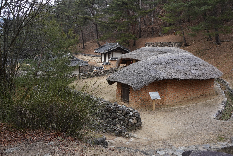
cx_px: 116
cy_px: 78
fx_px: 188
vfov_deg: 45.0
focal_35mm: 29
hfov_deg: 63.7
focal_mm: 29
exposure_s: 1/100
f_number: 9
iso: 400
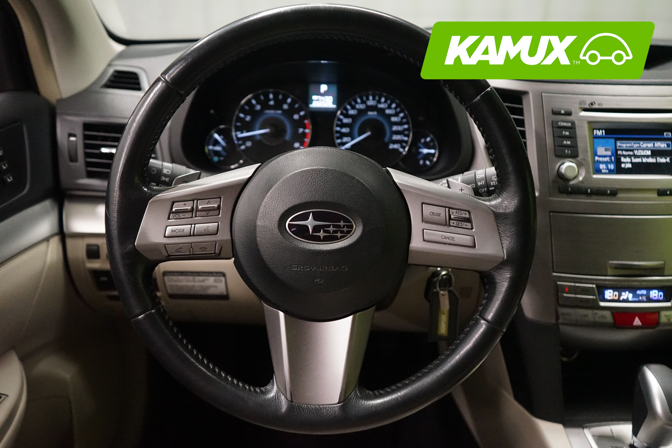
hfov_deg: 61.9
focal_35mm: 30
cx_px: 336
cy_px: 224
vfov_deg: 43.6
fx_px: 560
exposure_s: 1/100
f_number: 3.5
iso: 6400
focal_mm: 30
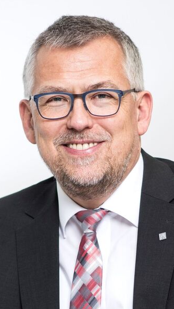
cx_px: 76
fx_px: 737
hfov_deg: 13.5
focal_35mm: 90
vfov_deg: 23.7
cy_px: 154
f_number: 2.2
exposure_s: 1/250
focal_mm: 85
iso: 100
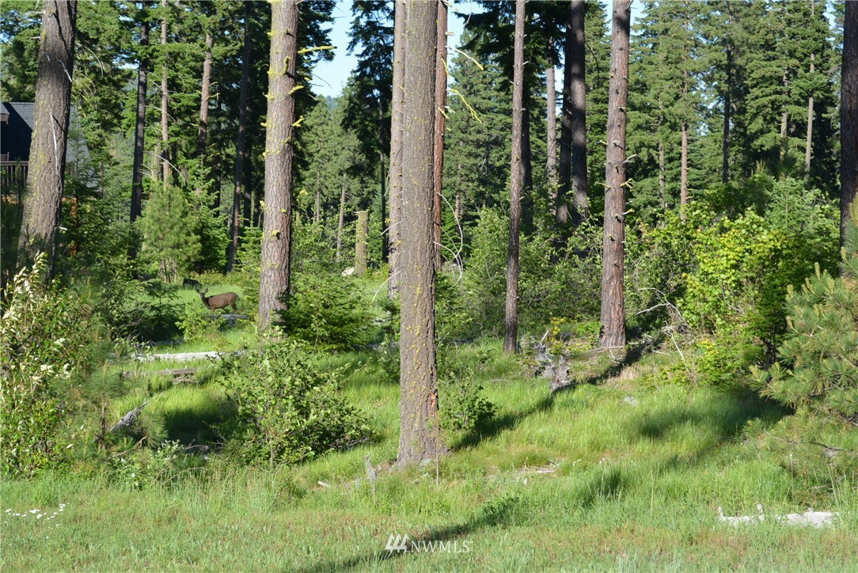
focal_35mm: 82
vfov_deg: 16.6
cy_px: 286
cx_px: 429
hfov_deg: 24.6
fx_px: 1967
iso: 200
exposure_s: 1/250
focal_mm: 55
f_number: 8
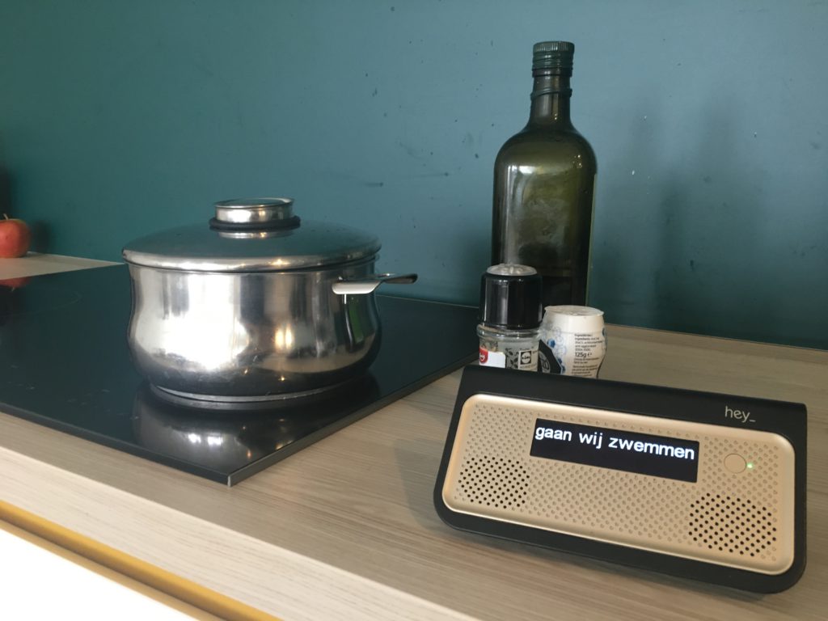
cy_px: 310
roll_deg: -0.5
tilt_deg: -11.2
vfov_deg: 48.2
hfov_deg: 61.7
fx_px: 694
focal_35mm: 29
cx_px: 414
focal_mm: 4.15
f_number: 2.2
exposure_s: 1/33
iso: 125
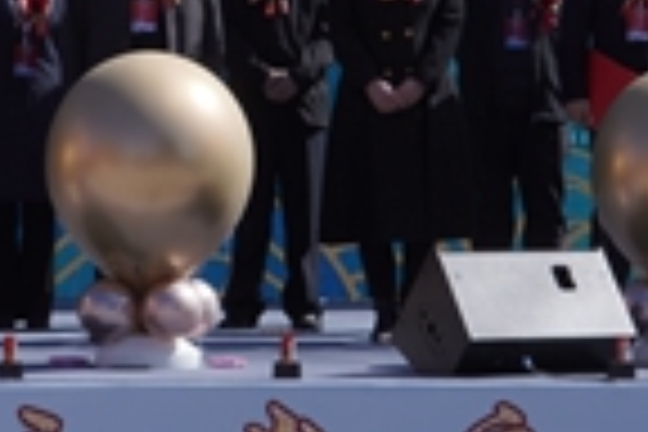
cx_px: 76
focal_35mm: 200
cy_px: -14
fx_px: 3600
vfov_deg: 6.8
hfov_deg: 10.2
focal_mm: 48
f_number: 13
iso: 100
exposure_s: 1/100
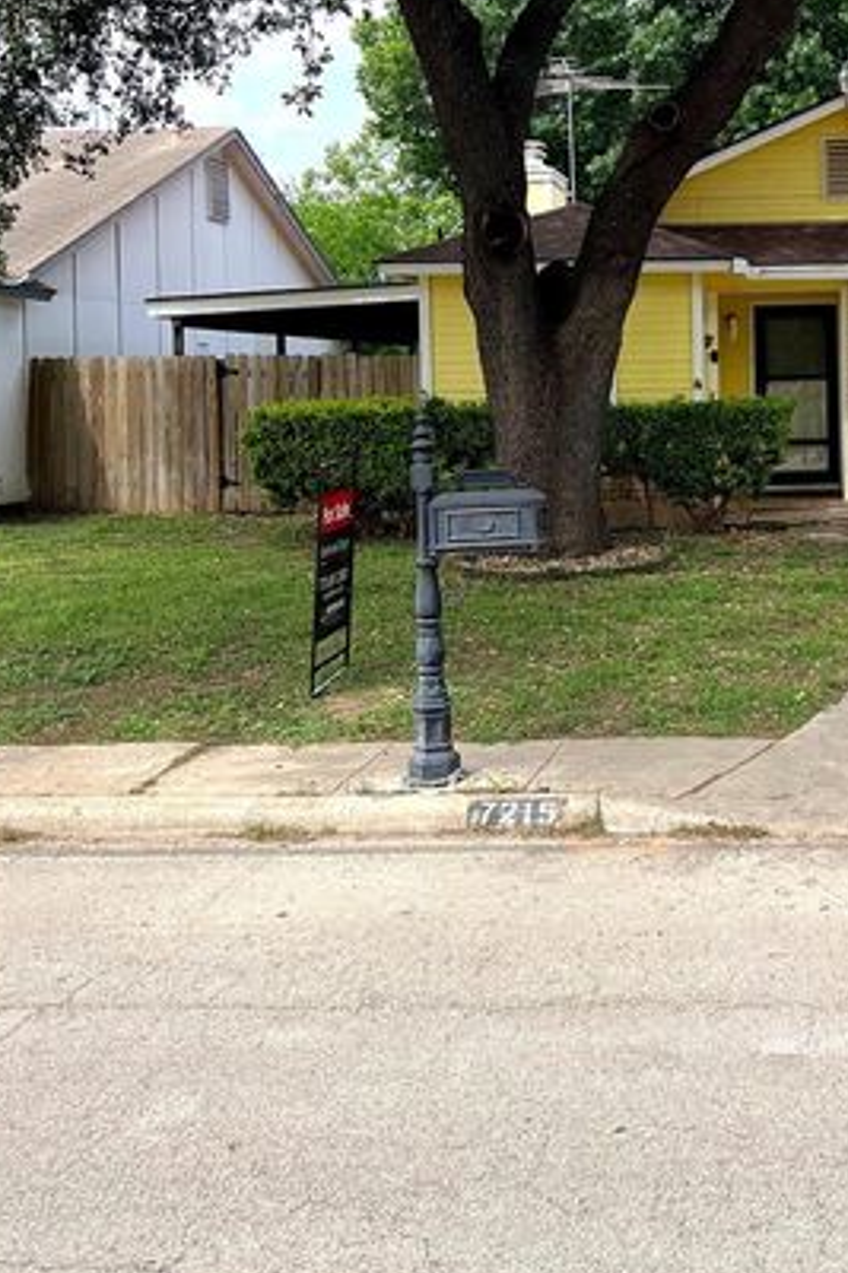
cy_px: 398
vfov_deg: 42.9
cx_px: 750
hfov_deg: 28.8
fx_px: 1591
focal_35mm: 45
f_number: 1.5
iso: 50
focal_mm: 5.7
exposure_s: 1/2165
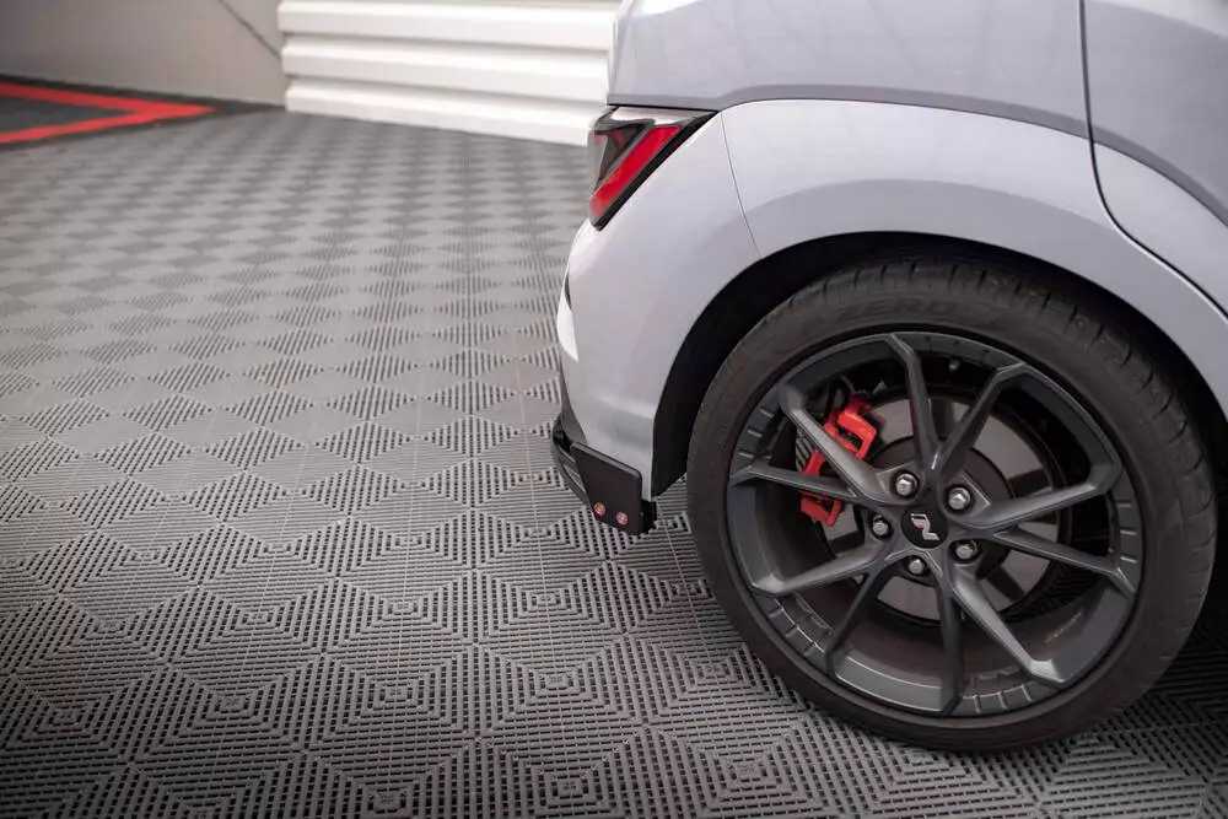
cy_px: 410
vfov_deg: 37.9
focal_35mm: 35
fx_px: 1194
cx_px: 614
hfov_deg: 54.4
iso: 1000
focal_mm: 35
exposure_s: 1/100
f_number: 2.8
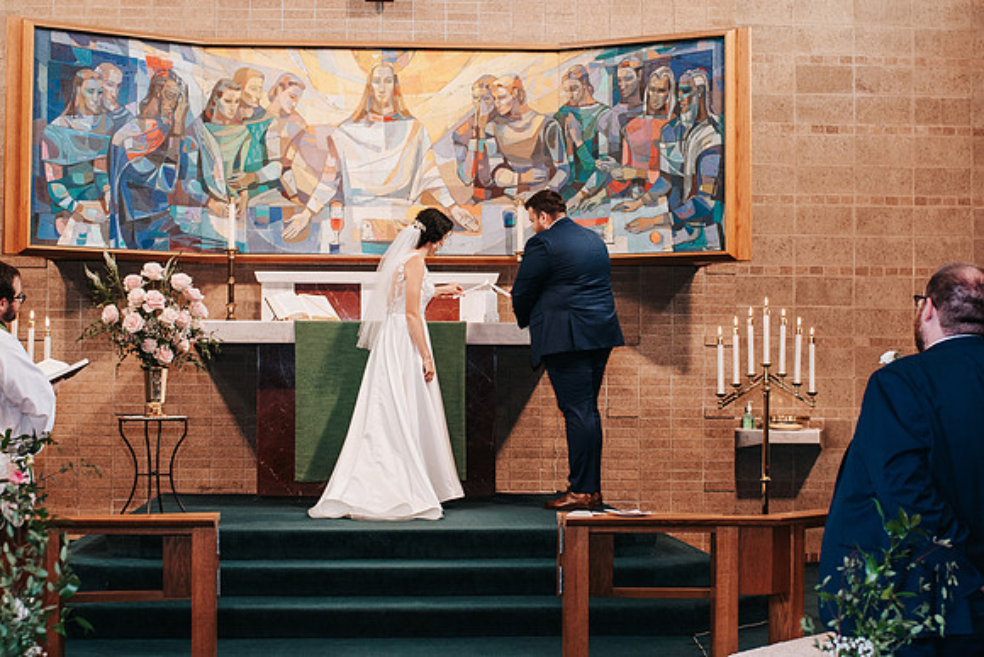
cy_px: 341
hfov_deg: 30.2
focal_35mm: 67
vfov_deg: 20.4
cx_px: 478
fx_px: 1826
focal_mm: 35
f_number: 3.2
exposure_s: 1/125
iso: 640
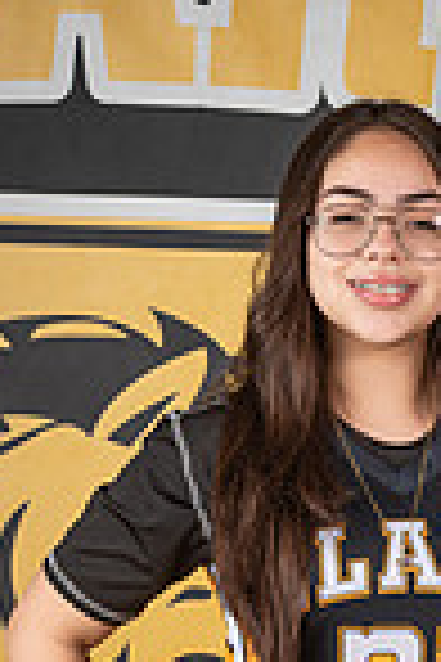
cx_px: 434
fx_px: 3932
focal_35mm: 214
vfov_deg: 9.4
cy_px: 959
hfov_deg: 6.4
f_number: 9
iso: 100
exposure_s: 1/125
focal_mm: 70
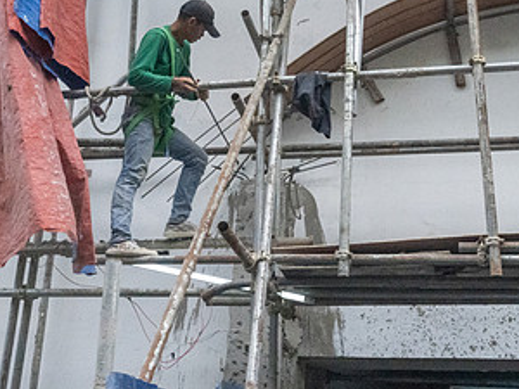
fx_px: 750
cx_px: 299
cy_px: 170
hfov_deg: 38.1
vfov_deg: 29.1
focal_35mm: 50
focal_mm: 24
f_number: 8
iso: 12800
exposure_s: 1/500
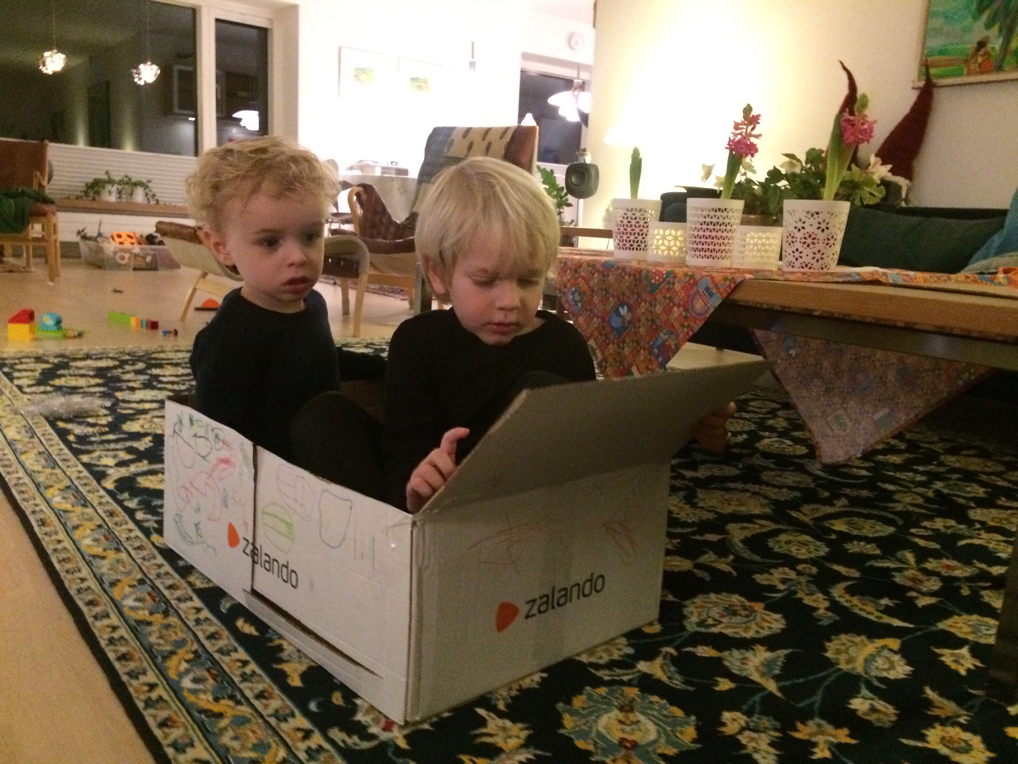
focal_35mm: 29
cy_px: 382
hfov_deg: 61.7
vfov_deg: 48.2
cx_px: 509
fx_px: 853
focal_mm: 4.15
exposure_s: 1/17
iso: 500
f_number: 2.2
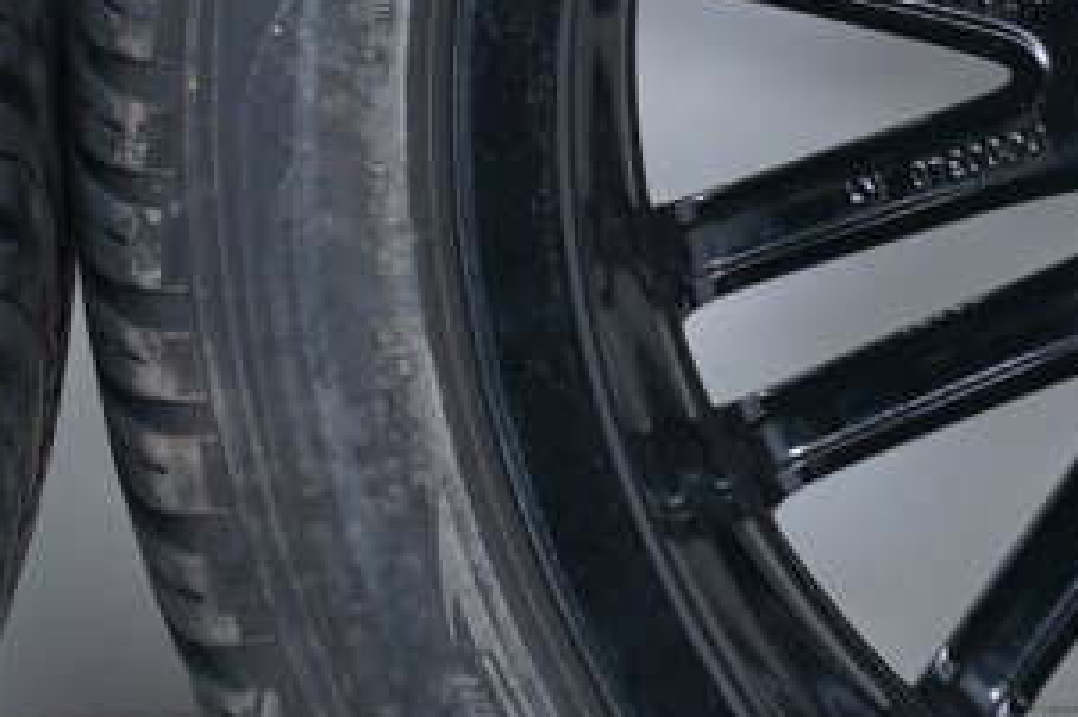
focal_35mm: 197
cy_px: -444
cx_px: -39
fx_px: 5896
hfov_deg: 10.3
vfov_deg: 6.8
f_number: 7.1
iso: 250
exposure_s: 1/100
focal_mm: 31
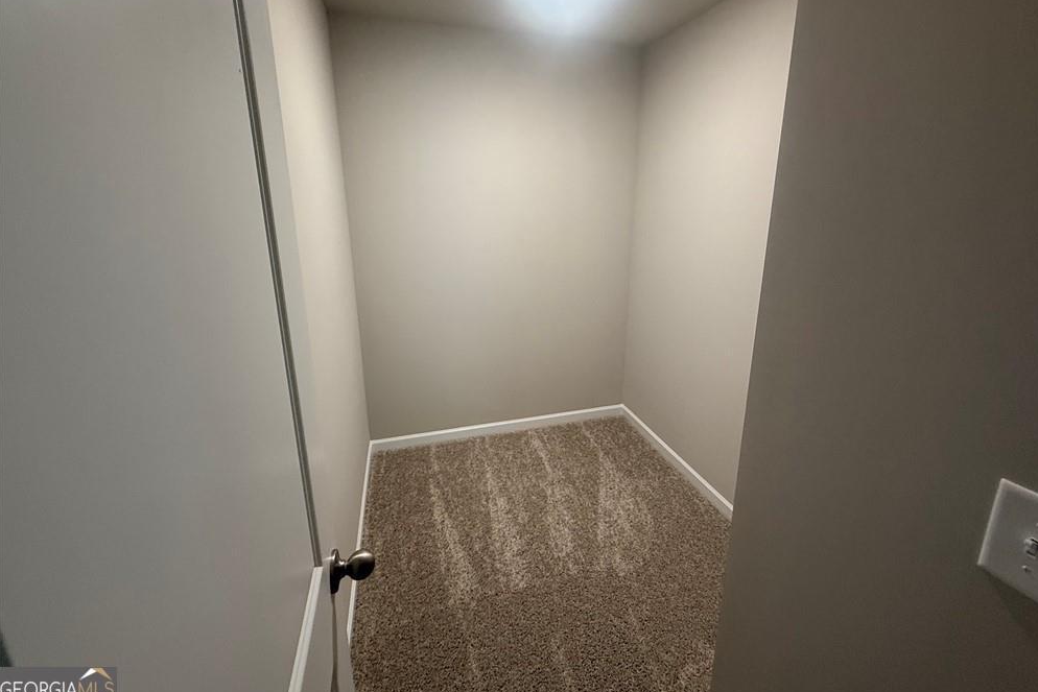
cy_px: 306
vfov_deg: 77.0
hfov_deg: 100.4
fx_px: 433
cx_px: 533
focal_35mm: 15
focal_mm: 2.22
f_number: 2.2
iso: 250
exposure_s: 1/60
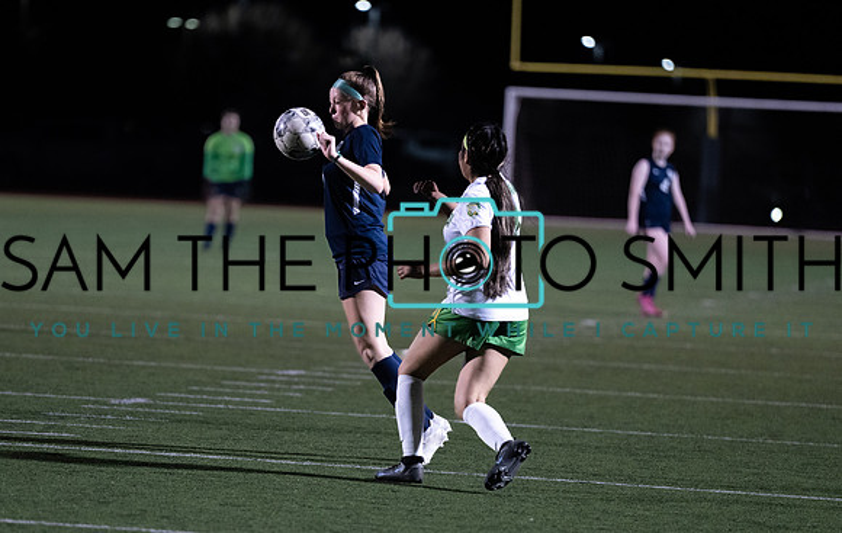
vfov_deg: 5.2
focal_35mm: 253
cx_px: 336
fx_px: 5831
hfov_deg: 8.3
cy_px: 338
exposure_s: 1/1000
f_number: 2.8
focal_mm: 200
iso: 5000
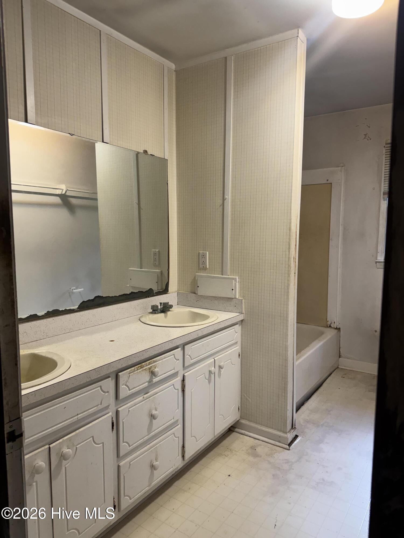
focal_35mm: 24
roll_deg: +0.6
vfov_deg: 71.6
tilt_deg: -6.2
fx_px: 373
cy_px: 269
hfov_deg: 56.8
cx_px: 202
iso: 200
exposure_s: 1/120
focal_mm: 6.76
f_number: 1.78
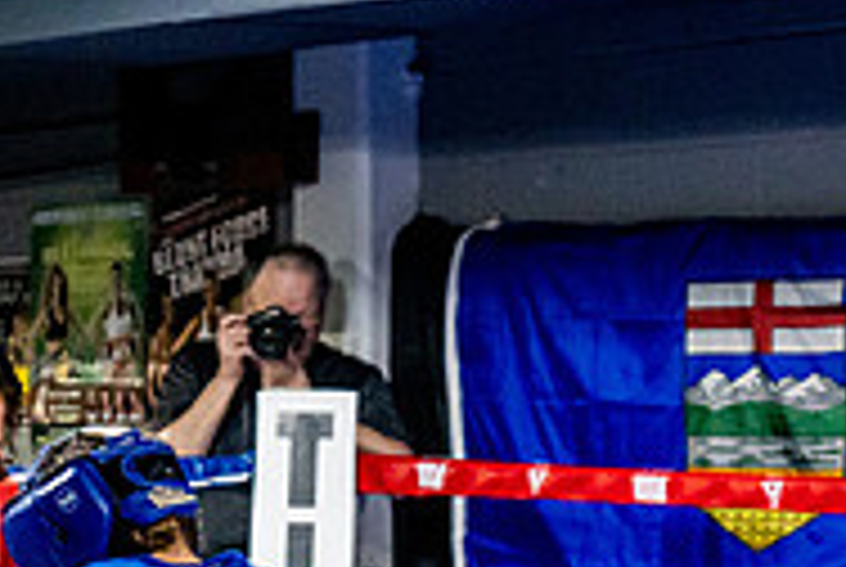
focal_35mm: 160
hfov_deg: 12.7
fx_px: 3766
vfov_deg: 8.4
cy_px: 844
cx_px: 40
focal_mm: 35
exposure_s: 1/800
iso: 5000
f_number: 2.8
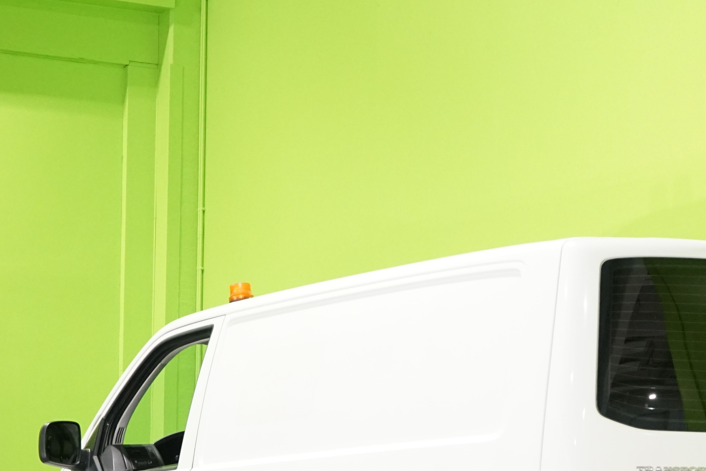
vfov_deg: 11.9
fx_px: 2236
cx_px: 499
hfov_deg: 17.9
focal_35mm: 114
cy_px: 489
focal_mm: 54
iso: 3200
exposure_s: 1/125
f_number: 5
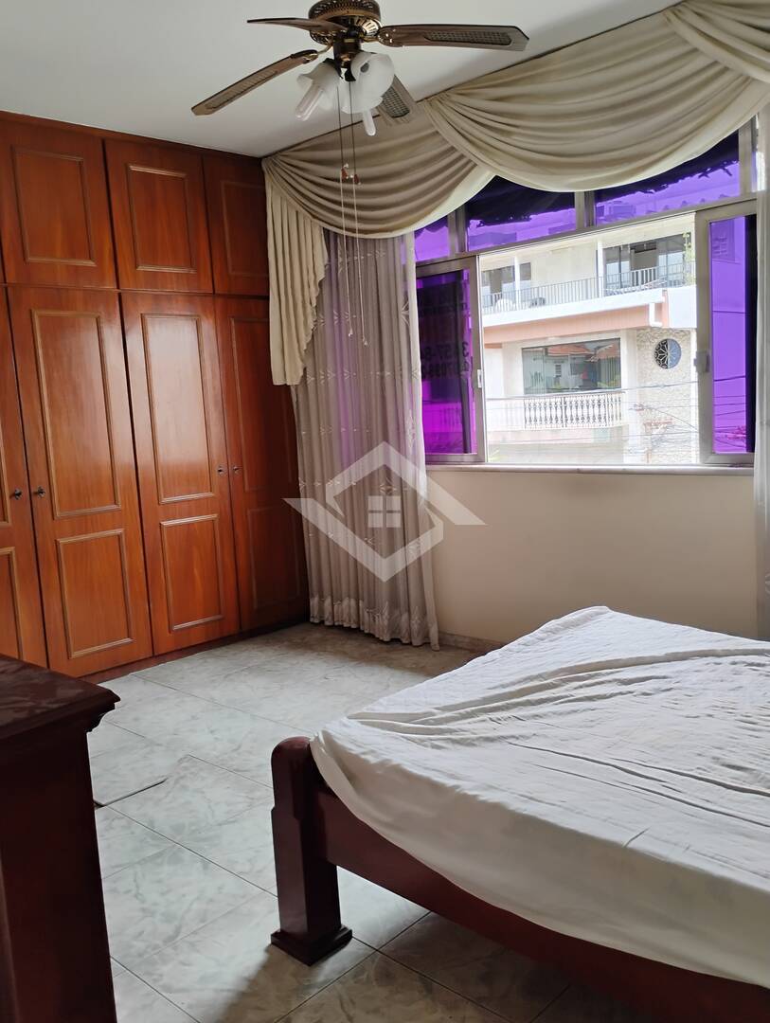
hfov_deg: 49.8
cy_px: 512
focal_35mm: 28
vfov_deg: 63.4
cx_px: 385
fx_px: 828
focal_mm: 4.26
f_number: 1.8
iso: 328
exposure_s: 1/60
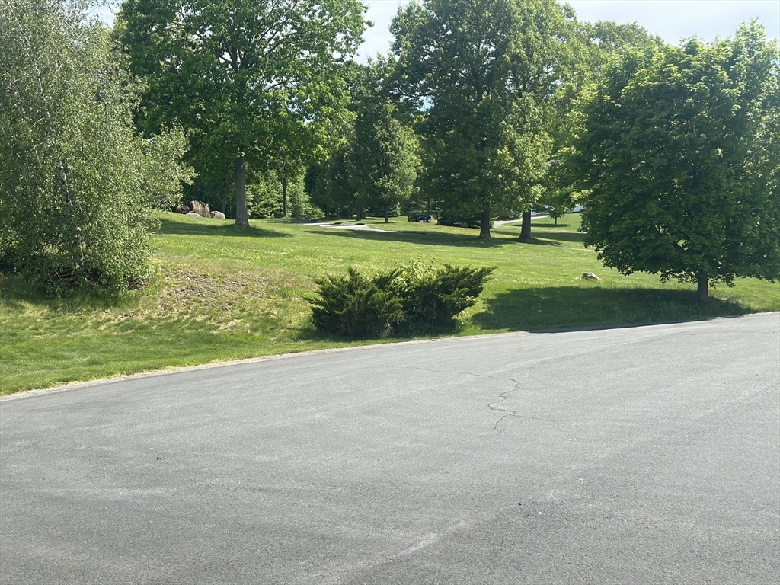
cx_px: 390
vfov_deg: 30.3
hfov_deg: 39.7
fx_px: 1082
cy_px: 292
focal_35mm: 48
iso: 80
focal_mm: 6.86
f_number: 1.78
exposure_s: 1/3367
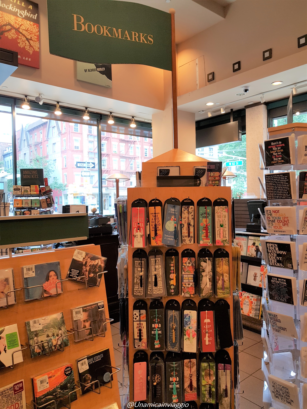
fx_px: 307
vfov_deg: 67.3
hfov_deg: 53.1
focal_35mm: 26
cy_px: 204
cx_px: 154
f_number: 1.7
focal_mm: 4.2
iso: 50
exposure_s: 1/60
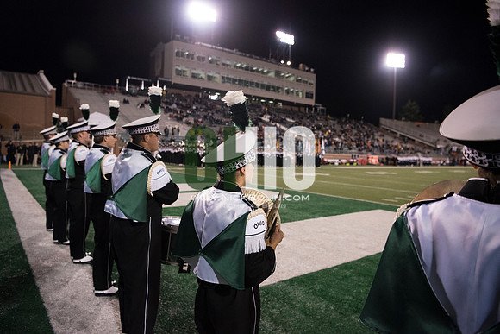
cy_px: 167
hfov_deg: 69.4
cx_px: 250
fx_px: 361
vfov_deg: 49.6
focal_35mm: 26
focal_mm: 26
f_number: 3.2
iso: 4000
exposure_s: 1/1250
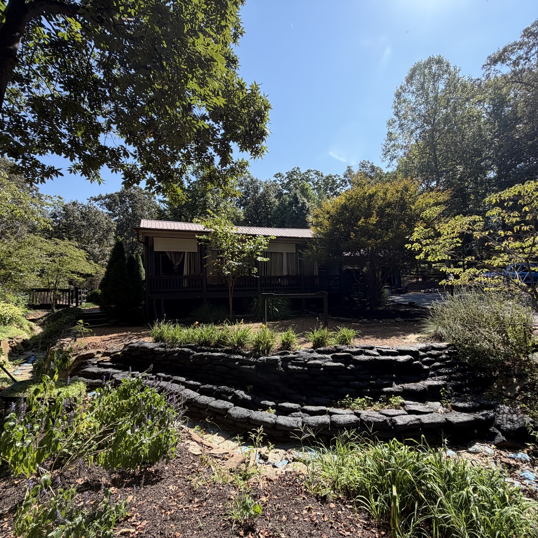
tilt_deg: +3.5
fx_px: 299
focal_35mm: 17
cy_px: 276
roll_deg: +2.9
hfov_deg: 83.8
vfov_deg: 84.0
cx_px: 293
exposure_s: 1/564
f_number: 2.2
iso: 40
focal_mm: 2.22
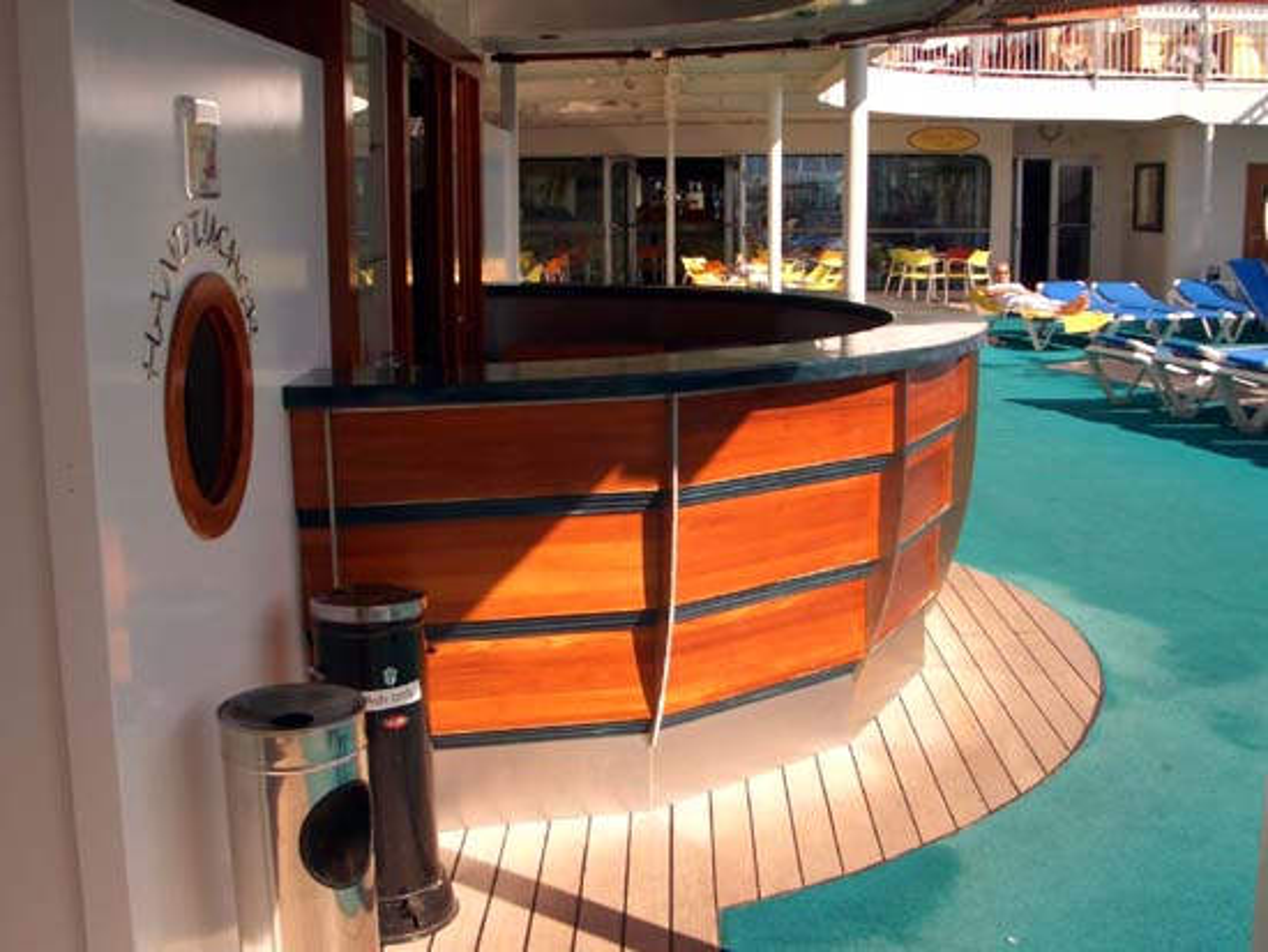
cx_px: 634
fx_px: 1503
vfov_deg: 35.2
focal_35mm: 41
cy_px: 476
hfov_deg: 45.8
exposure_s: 1/400
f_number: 4.6
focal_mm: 6.8
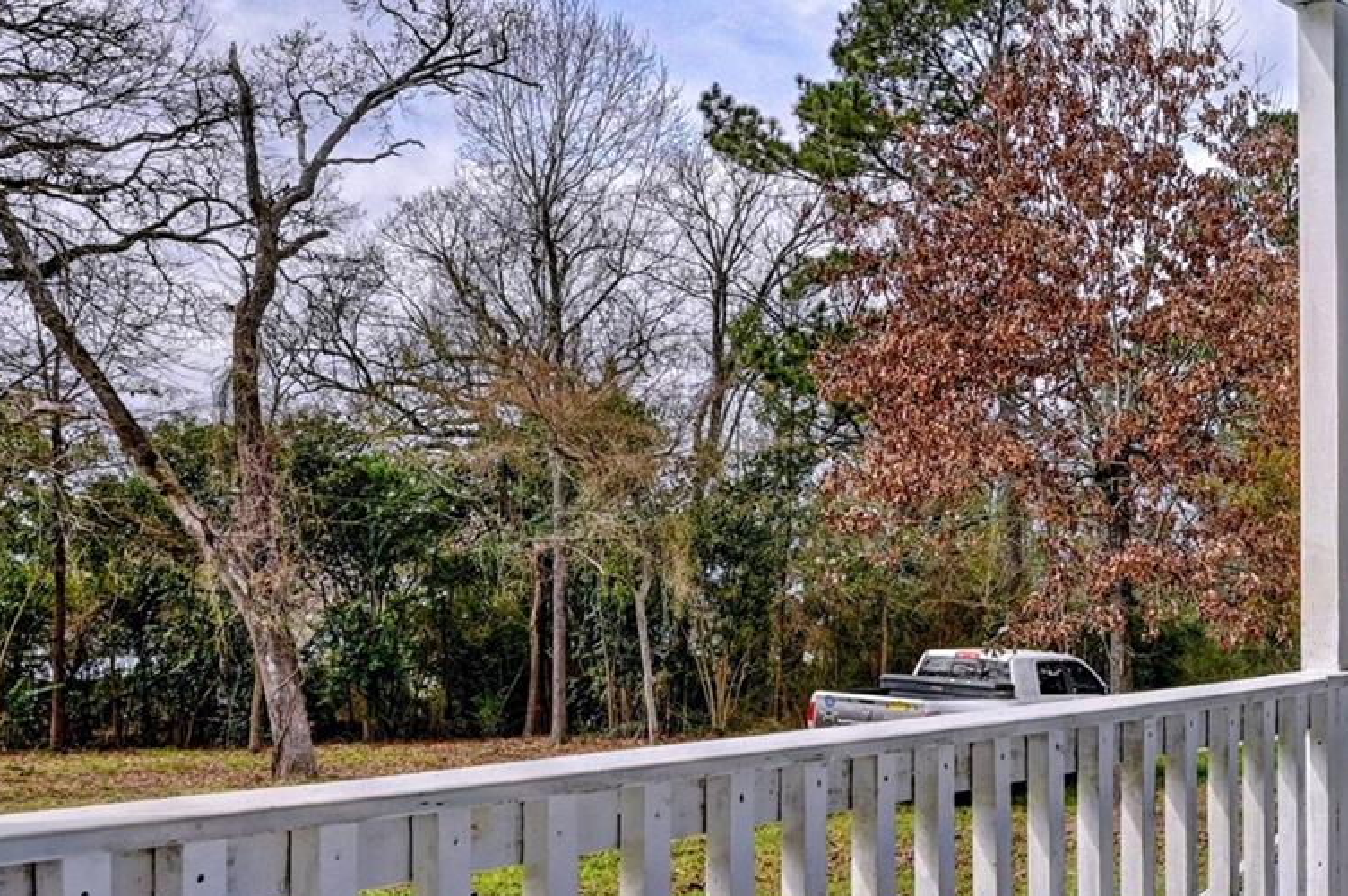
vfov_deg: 27.4
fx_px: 1833
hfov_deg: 34.4
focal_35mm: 49
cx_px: 1515
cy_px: 561
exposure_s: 1/640
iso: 400
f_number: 8
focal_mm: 18
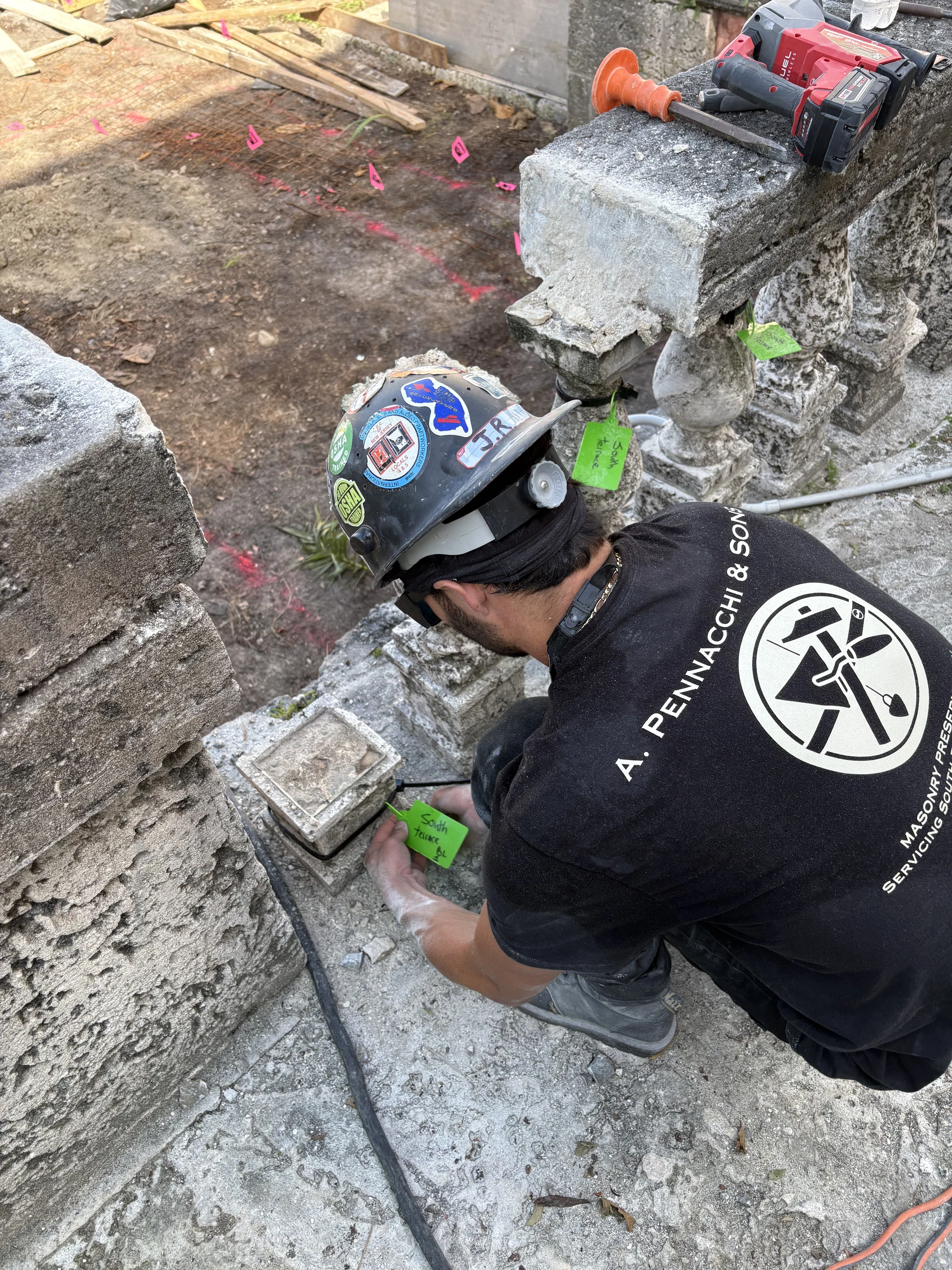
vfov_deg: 67.3
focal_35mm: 26
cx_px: 476
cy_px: 635
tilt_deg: -48.4
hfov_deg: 53.1
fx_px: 953
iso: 40
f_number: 1.6
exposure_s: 1/264
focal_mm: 5.96
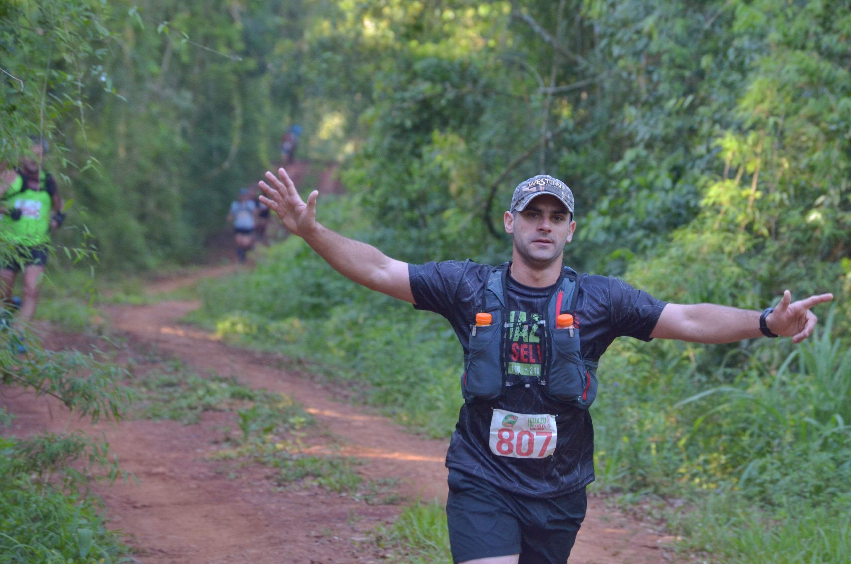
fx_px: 5131
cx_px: 426
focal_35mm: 218
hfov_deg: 9.5
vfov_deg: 6.3
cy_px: 282
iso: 1000
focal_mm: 145
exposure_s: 1/160
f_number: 7.1
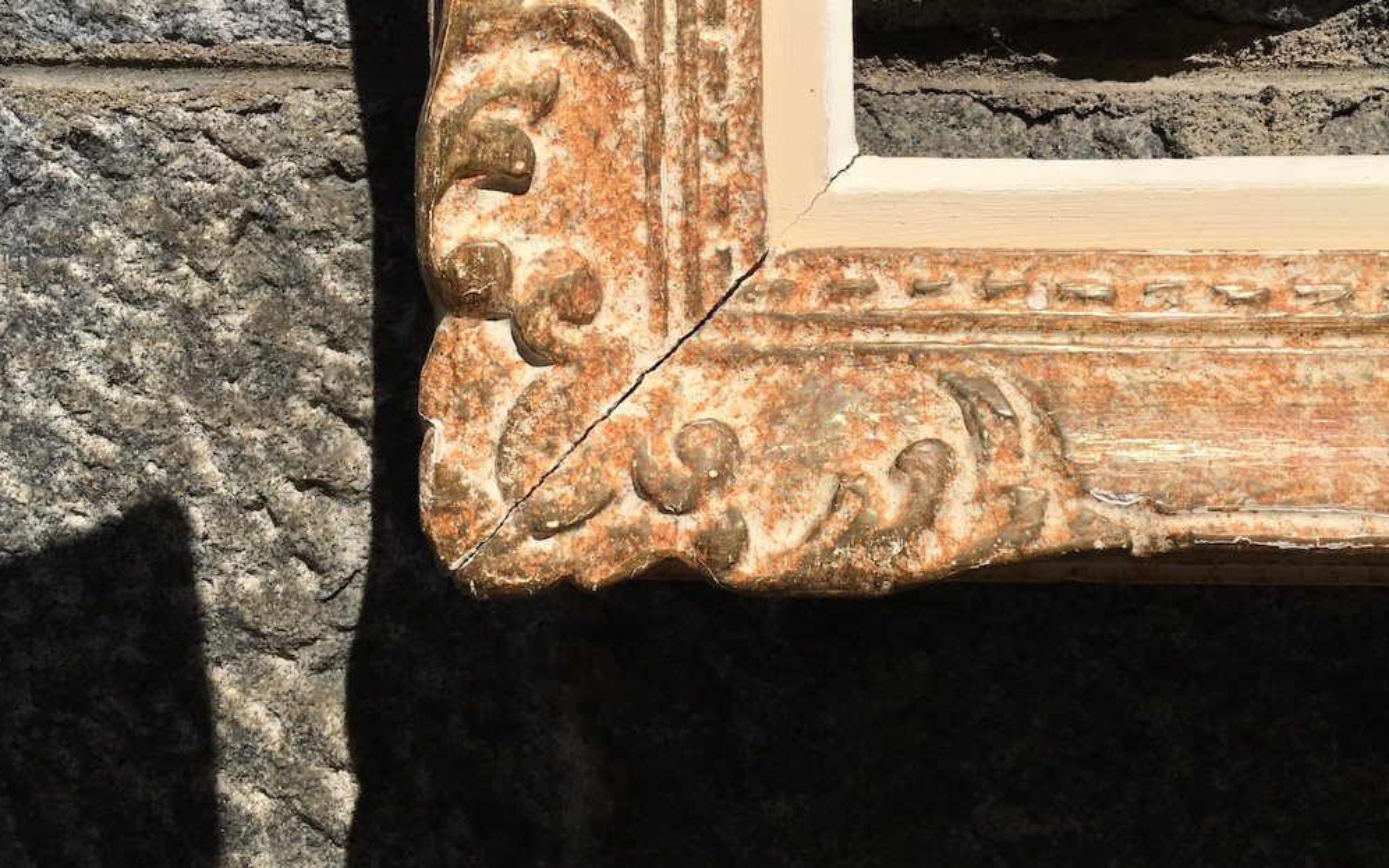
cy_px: 259
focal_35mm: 37
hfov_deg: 52.7
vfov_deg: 34.0
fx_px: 1401
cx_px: 737
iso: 25
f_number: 2.2
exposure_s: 1/3497
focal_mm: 4.15
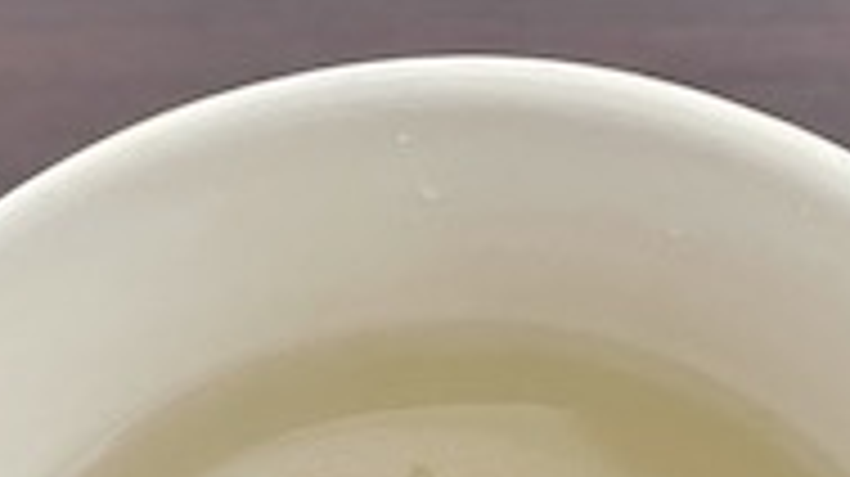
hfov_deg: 23.7
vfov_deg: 12.2
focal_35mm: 90
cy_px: 882
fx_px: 2027
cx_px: 441
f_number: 1.6
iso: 400
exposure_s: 1/40
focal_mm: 4.2
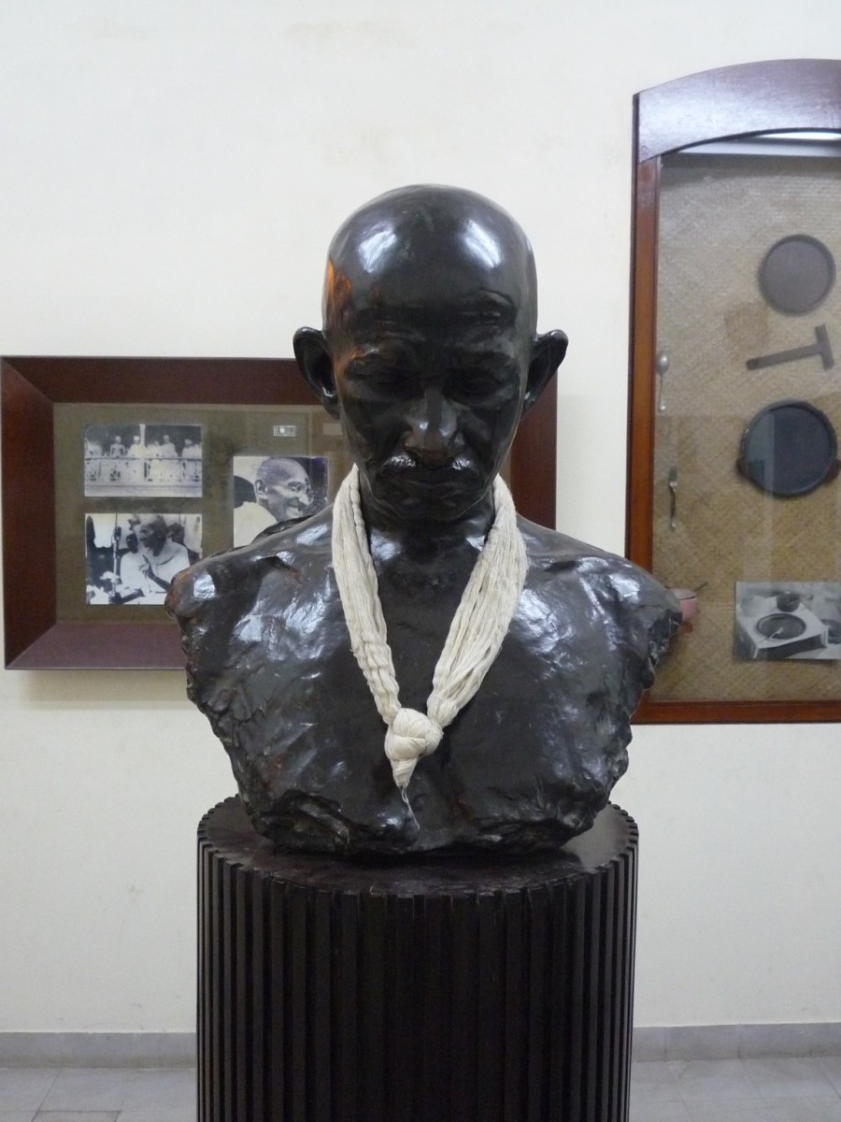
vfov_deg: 58.4
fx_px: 1004
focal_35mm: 31
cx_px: 420
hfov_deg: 45.4
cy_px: 561
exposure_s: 1/25
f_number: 2.8
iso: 400
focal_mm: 4.5
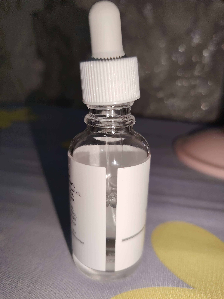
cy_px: 150
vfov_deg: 71.6
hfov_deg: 56.8
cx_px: 112
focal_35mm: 24
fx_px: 207
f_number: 1.75
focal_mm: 5.25
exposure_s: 1/50
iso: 294
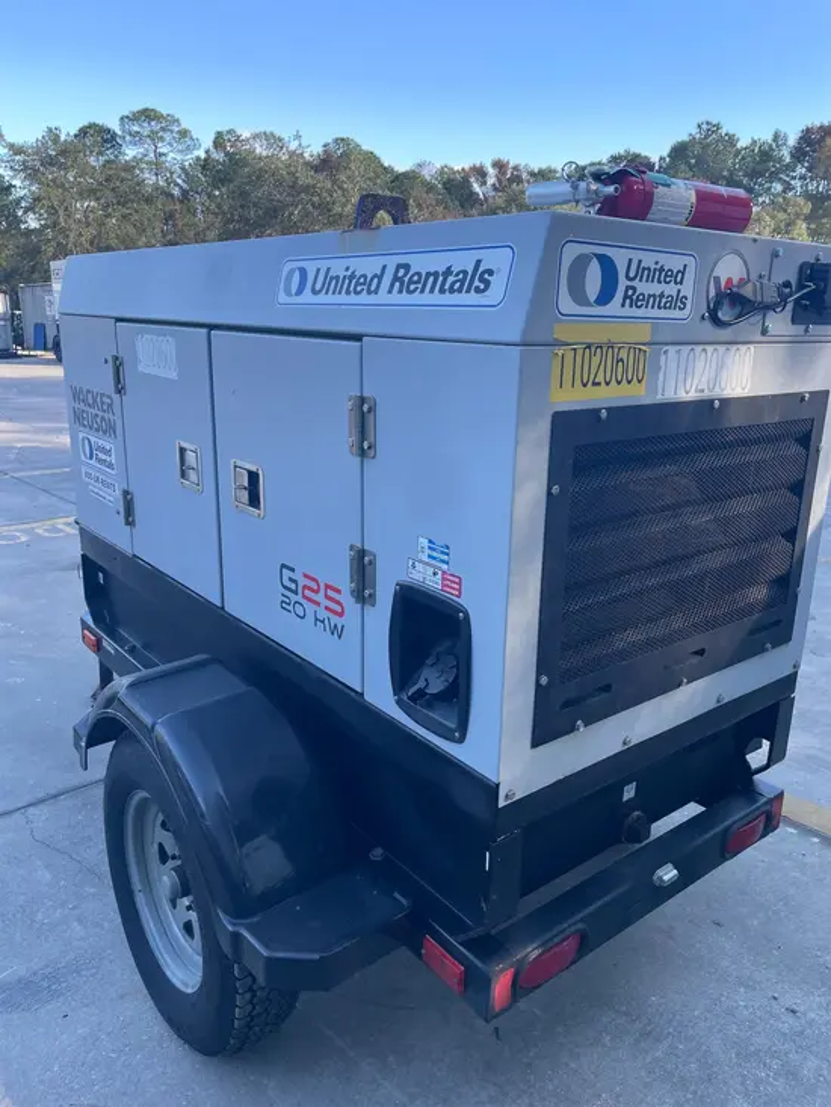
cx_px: 416
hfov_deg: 53.1
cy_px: 554
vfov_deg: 67.3
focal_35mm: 26
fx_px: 832
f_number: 1.6
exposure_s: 1/322
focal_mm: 4.2
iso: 32
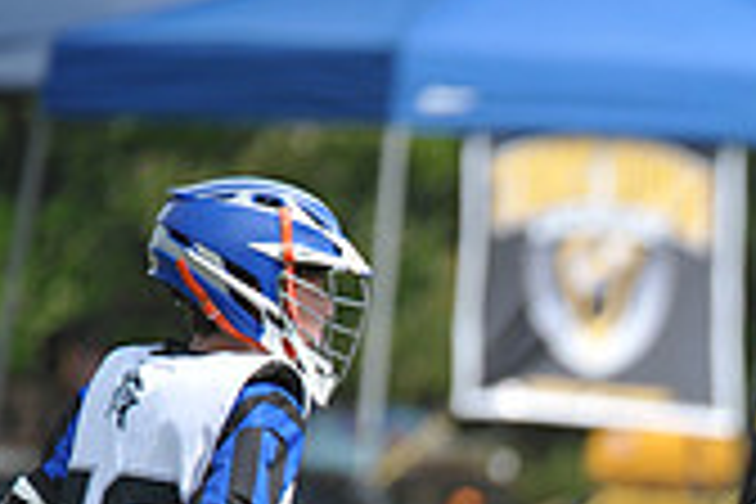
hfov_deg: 1.8
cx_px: 940
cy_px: 810
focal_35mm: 1171
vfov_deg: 1.2
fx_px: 24589
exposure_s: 1/2000
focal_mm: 340
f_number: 4
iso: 640
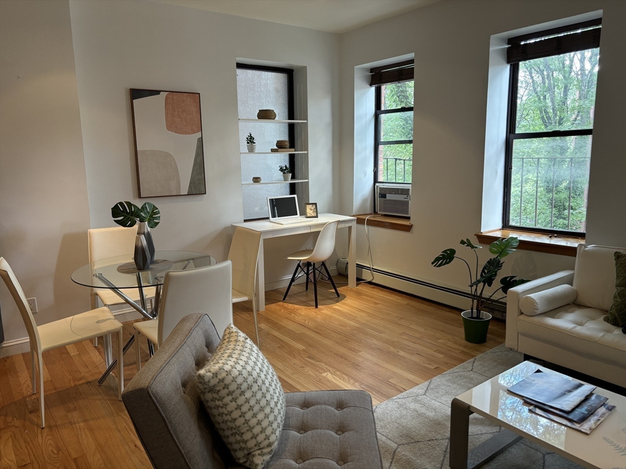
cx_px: 313
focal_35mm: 26
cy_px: 234
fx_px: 470
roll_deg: +0.9
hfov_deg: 67.3
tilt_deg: -8.6
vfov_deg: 53.1
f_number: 1.6
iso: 100
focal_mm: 5.96
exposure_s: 1/60
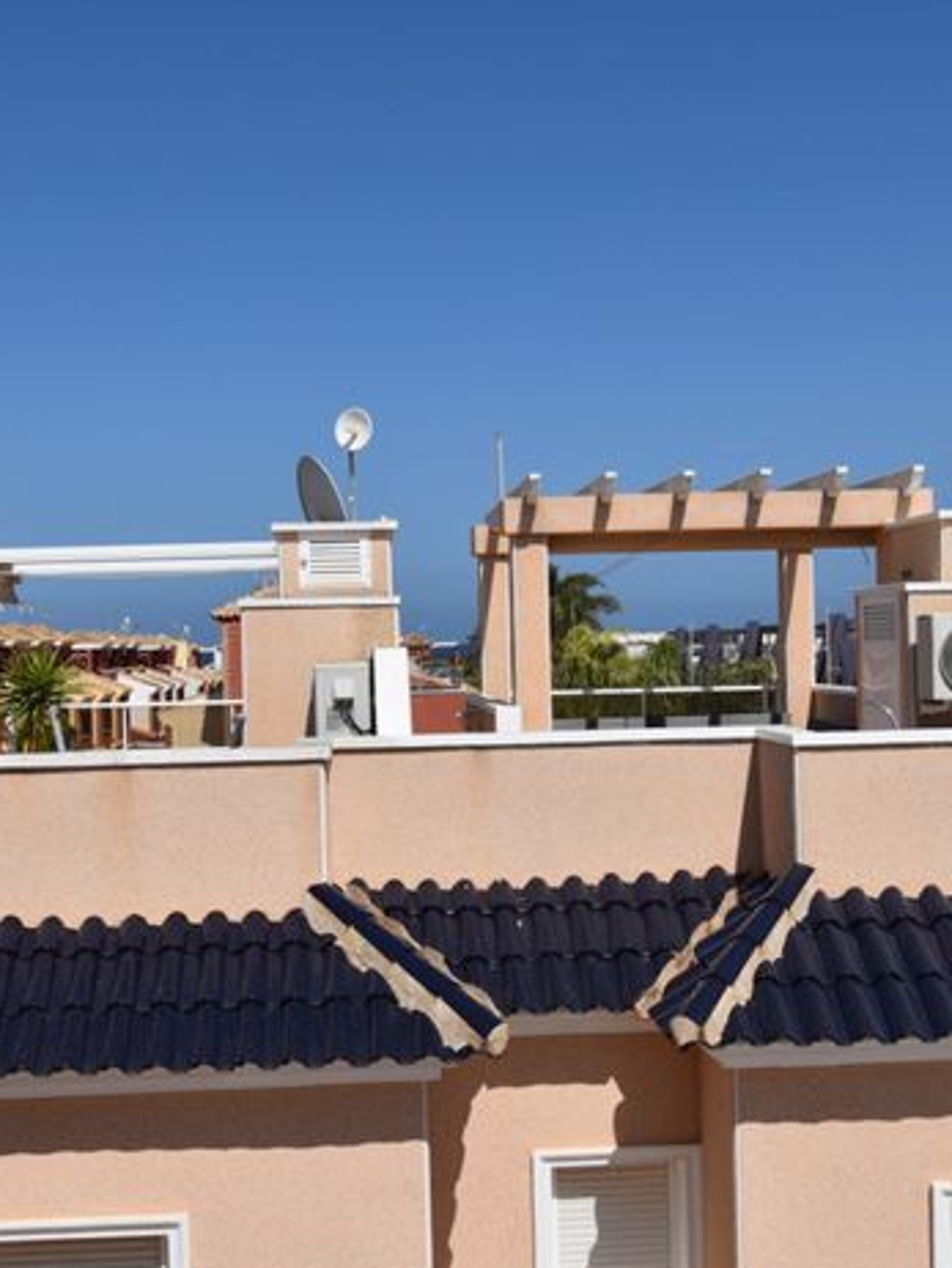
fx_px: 1612
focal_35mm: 44
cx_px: 427
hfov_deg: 32.9
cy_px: 637
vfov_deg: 42.9
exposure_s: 1/400
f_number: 10
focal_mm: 20
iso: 100
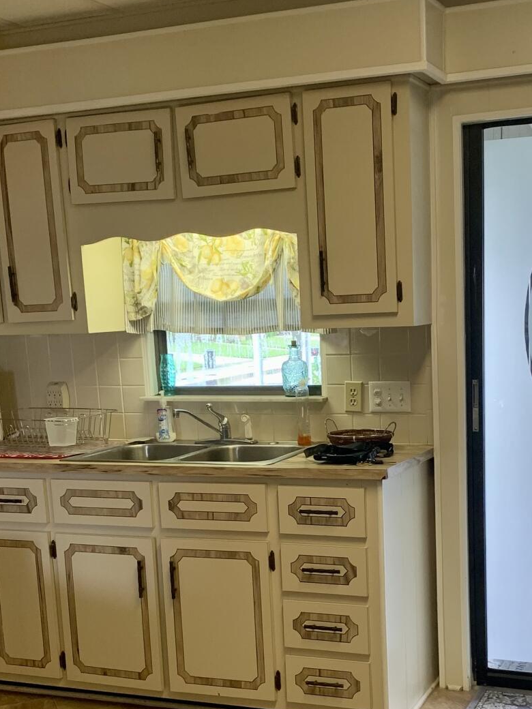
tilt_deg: -9.2
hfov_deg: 29.0
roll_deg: +3.2
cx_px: 334
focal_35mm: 50
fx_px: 1025
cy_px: 501
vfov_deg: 37.5
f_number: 1.8
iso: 100
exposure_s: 1/60
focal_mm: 4.25
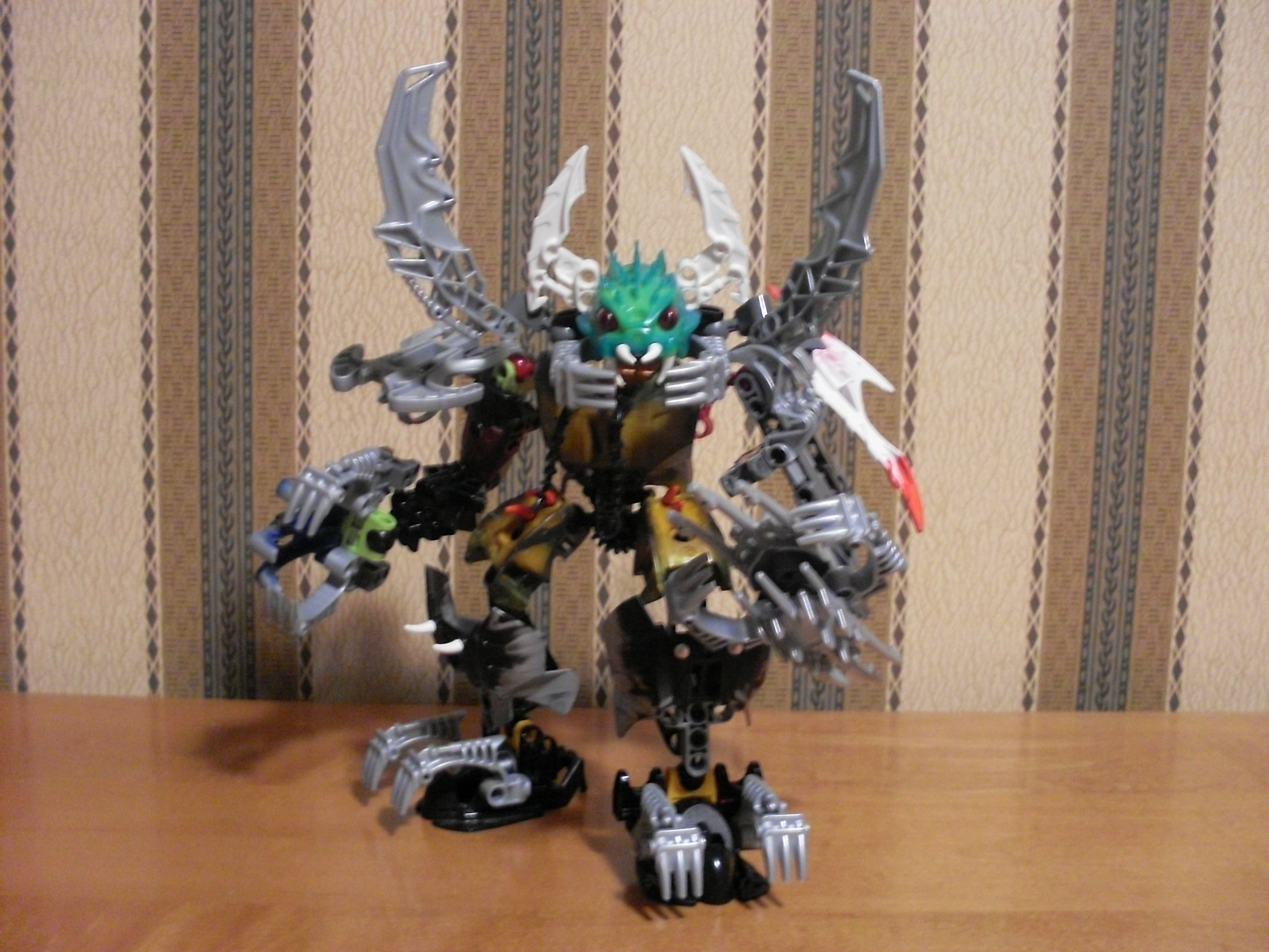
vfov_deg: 37.7
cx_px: 634
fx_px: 1393
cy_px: 476
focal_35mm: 38
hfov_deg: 49.0
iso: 400
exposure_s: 1/15
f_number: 2.8
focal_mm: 6.3
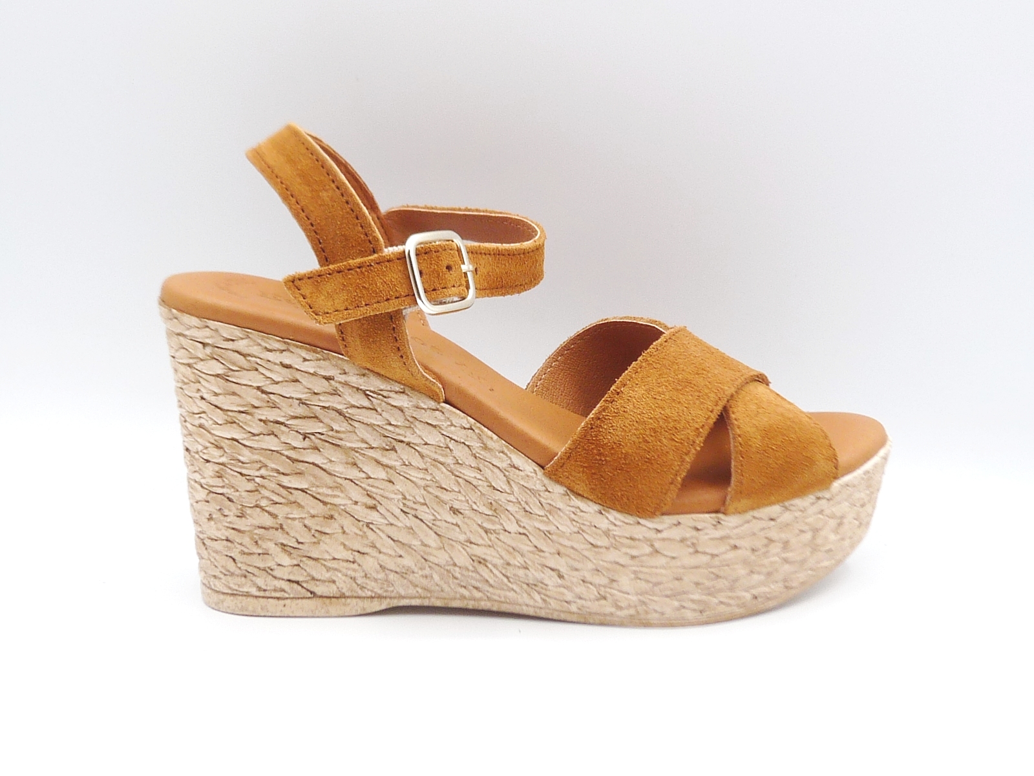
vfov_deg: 29.1
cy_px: 388
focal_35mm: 50
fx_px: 1494
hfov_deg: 38.2
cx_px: 517
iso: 100
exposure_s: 1/100
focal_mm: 5.1
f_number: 4
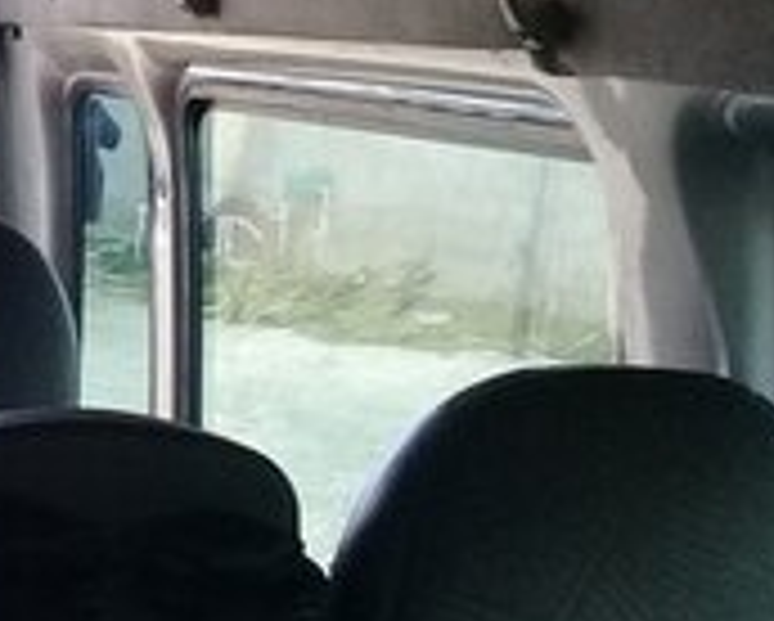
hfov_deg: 14.6
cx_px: -598
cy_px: 335
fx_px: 2660
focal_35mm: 116
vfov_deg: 13.3
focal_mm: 3.3
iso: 50
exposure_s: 1/114
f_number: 2.2
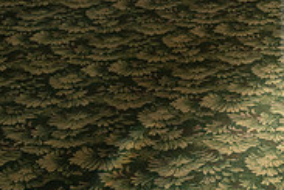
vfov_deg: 10.7
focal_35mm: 127
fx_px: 1002
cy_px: 27
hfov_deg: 15.0
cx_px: 416
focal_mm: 40
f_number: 9
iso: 1000
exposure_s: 1/200
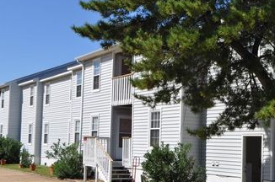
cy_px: 104
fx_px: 509
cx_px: 163
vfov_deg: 20.3
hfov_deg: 30.2
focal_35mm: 67
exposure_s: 1/200
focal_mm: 29
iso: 200
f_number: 16
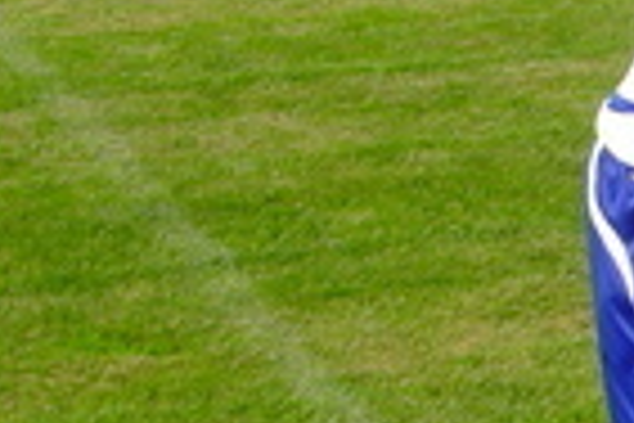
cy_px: 344
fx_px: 2536
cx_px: 778
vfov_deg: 9.5
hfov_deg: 13.8
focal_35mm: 144
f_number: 6.3
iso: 80
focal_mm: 6.6
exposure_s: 1/180
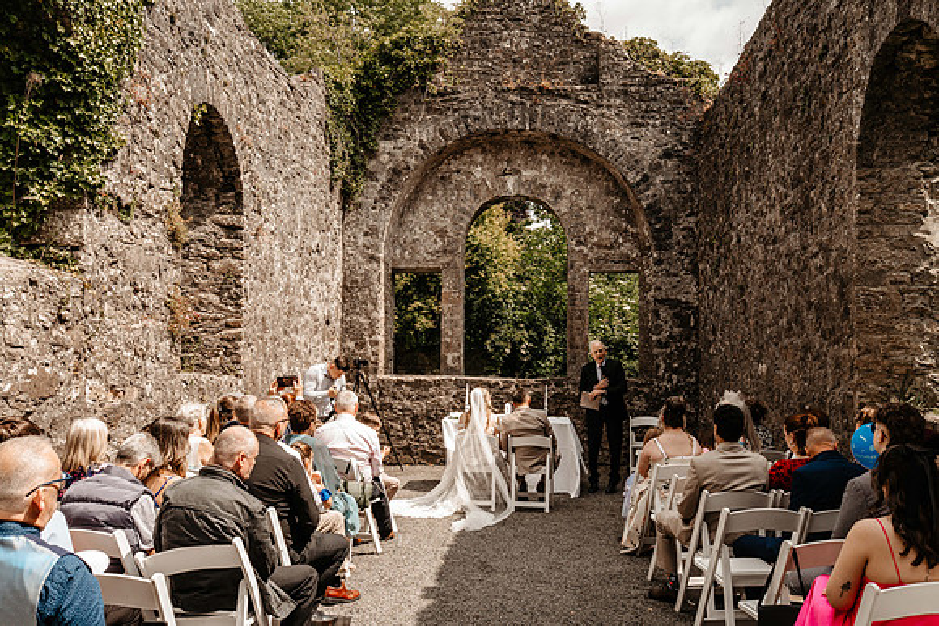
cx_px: 467
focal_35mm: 37
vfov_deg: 36.0
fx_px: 963
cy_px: 313
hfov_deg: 52.0
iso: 1000
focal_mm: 35
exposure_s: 1/320
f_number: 13
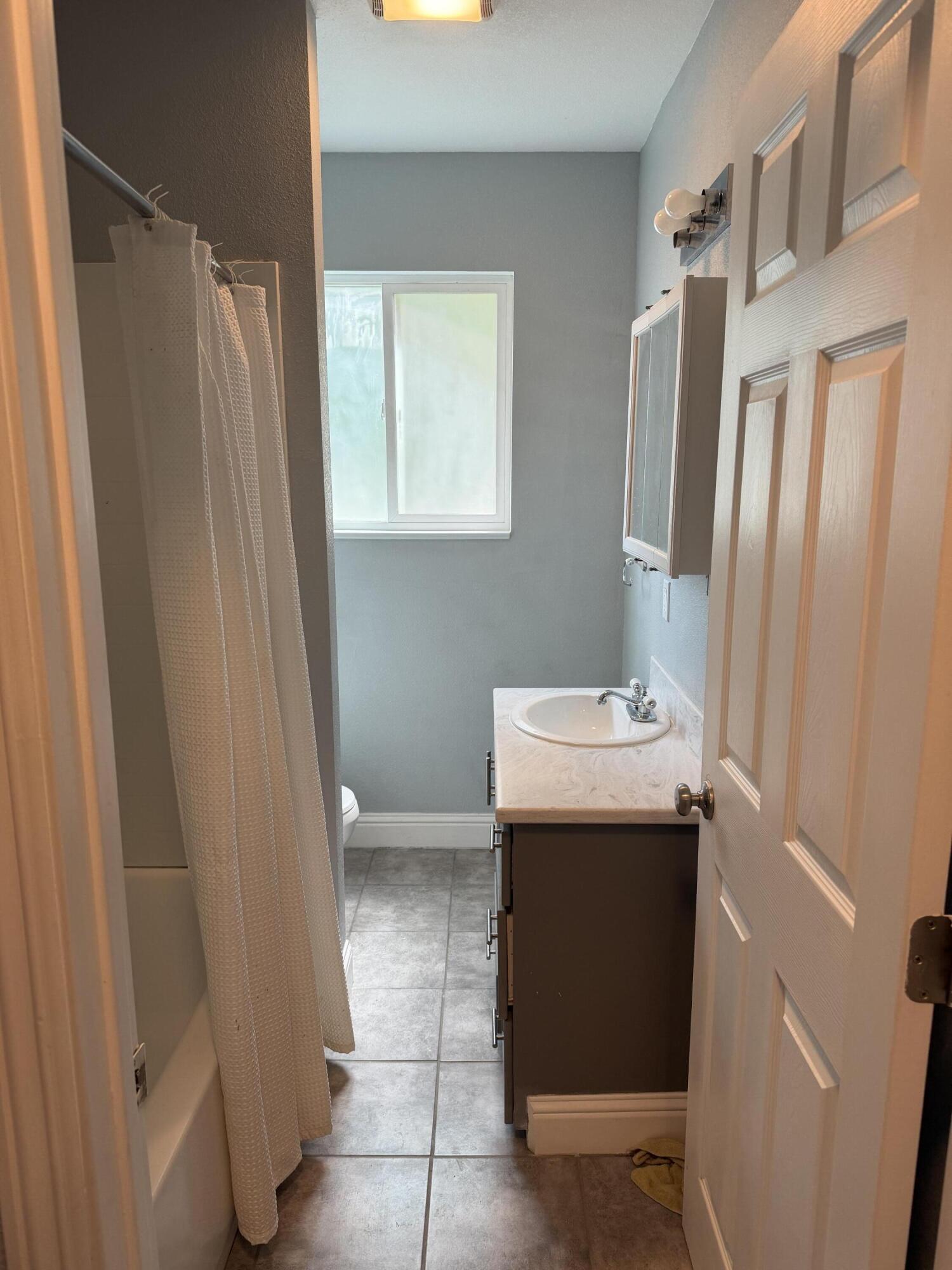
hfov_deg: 56.8
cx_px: 476
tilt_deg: -10.4
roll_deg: -0.9
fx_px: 880
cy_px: 635
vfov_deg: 71.6
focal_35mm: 24
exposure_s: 1/120
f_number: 1.78
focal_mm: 6.76
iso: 125
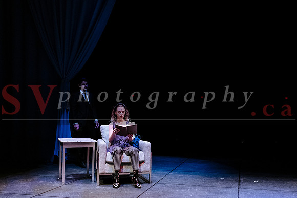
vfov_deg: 31.7
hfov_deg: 46.1
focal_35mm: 42
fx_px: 348
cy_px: 119
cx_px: 168
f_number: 2.8
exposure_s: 1/200
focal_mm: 35
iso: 1600
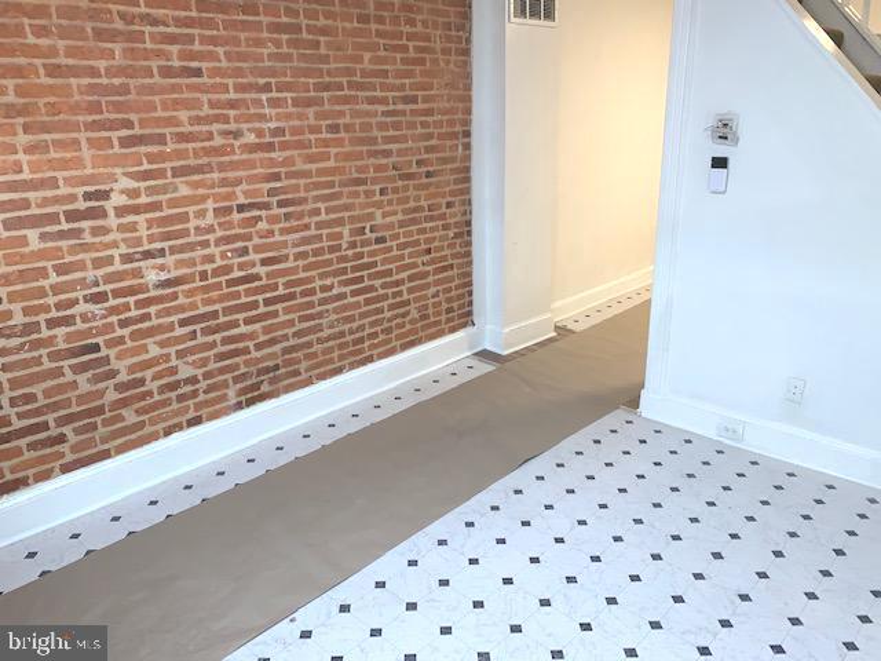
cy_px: 330
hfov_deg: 67.3
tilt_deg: -22.5
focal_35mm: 26
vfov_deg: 53.1
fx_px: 662
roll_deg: +1.1
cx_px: 440
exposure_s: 1/20
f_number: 1.8
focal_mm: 4.25
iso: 40
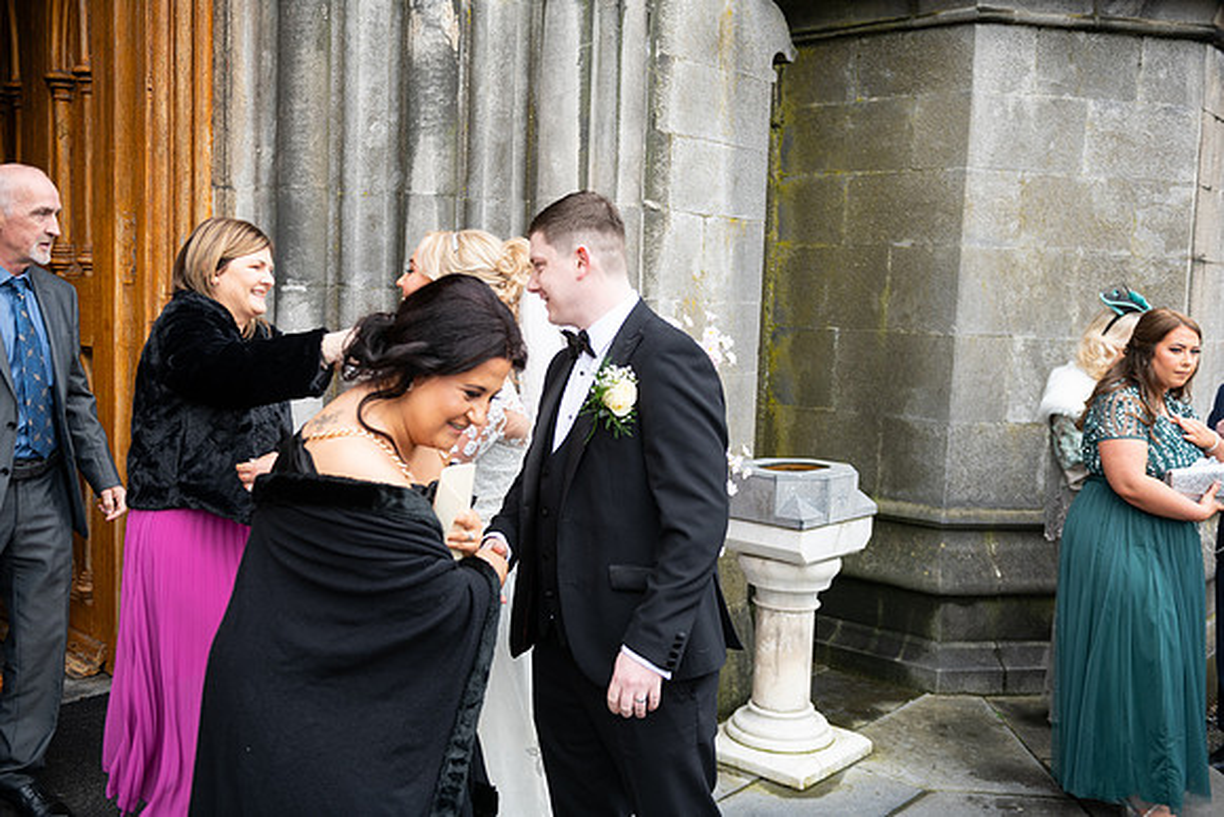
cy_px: 408
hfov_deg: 54.4
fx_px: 1190
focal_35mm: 35
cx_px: 612
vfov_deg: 37.9
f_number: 3.5
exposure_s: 1/160
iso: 125
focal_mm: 35
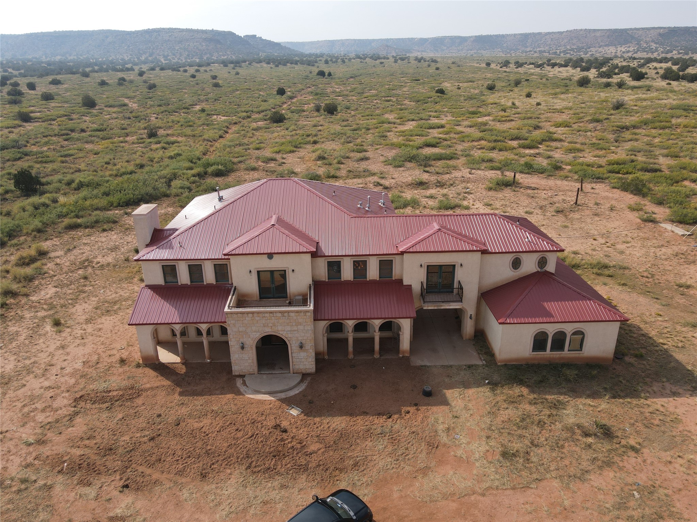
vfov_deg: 56.8
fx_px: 483
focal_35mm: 24
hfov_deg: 71.6
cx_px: 348
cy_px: 261
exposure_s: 1/725
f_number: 2.8
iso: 100
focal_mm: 4.5
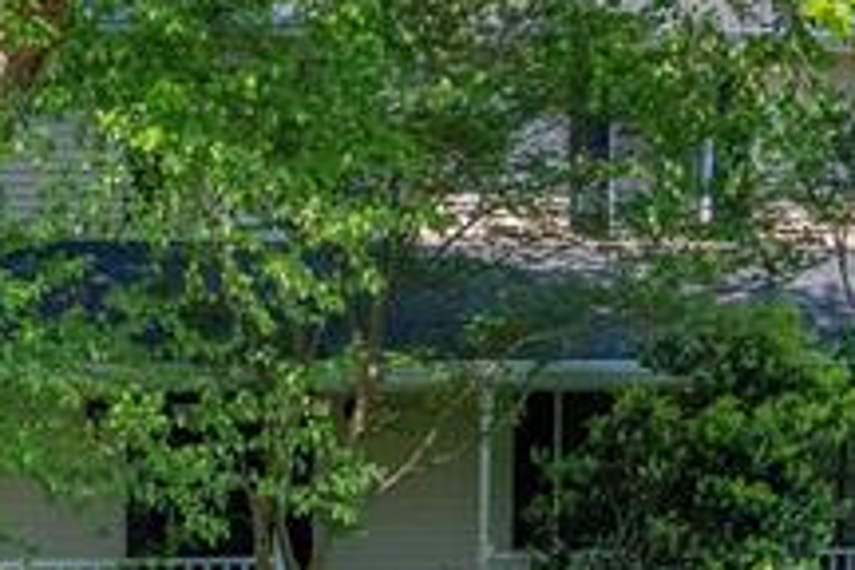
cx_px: -740
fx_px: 3610
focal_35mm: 152
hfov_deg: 12.3
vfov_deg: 9.0
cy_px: 390
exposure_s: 1/5000
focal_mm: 32
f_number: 4
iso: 1000
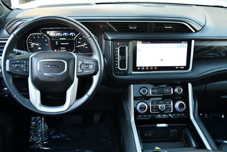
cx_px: 114
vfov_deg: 33.5
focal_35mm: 40
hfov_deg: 48.4
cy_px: 76
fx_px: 252
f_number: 3.8
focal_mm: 20
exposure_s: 1/125
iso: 900
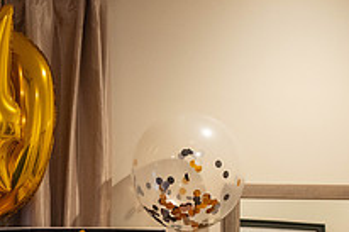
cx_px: 12
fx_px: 1366
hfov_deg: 14.4
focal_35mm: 141
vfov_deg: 9.6
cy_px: 257
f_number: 2.8
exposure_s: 1/160
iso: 1250
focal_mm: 50
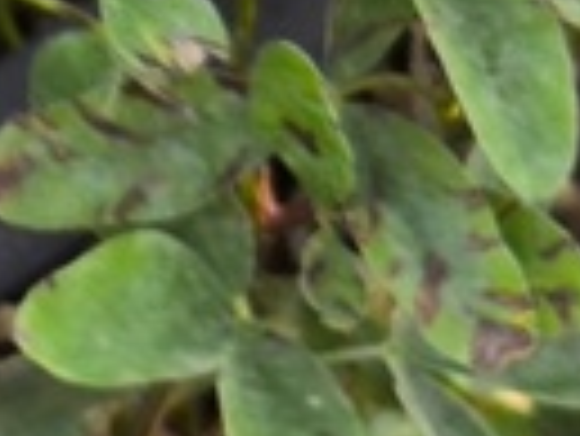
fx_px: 5199
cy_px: -647
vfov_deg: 4.7
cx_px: -955
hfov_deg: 6.0
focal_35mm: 310
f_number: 1.7
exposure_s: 1/135
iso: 50
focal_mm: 4.71
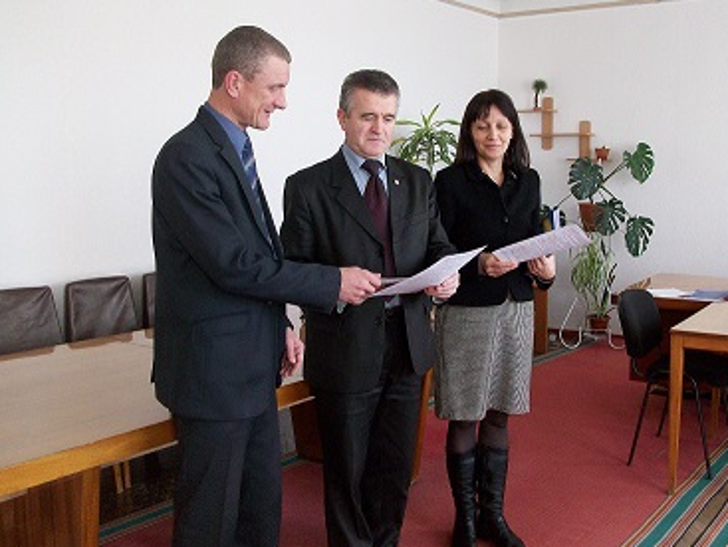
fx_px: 800
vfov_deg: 37.8
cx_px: 399
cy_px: 270
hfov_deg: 48.9
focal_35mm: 38
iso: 124
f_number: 2.8
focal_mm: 5.7
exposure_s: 1/128
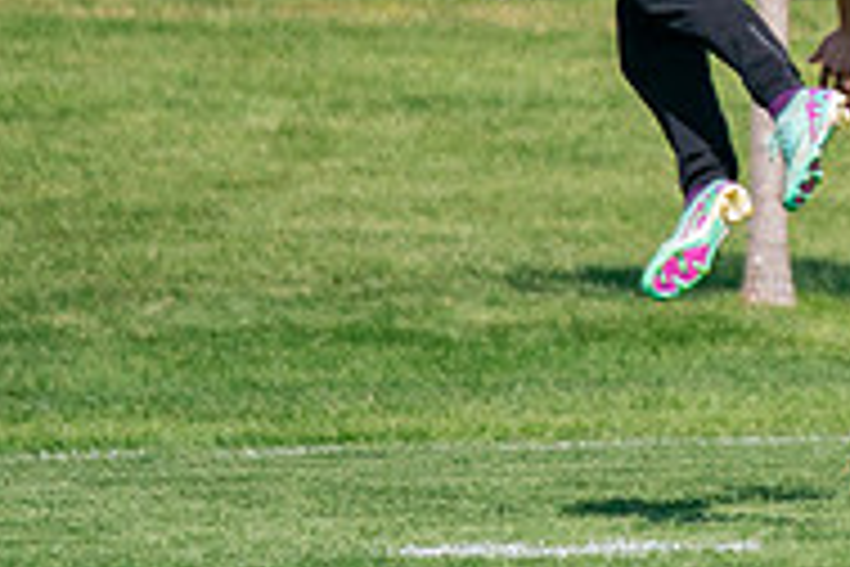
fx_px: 24577
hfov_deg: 2.0
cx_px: 1094
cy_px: -145
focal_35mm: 1041
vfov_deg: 1.3
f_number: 2.8
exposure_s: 1/12800
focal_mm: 200
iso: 640
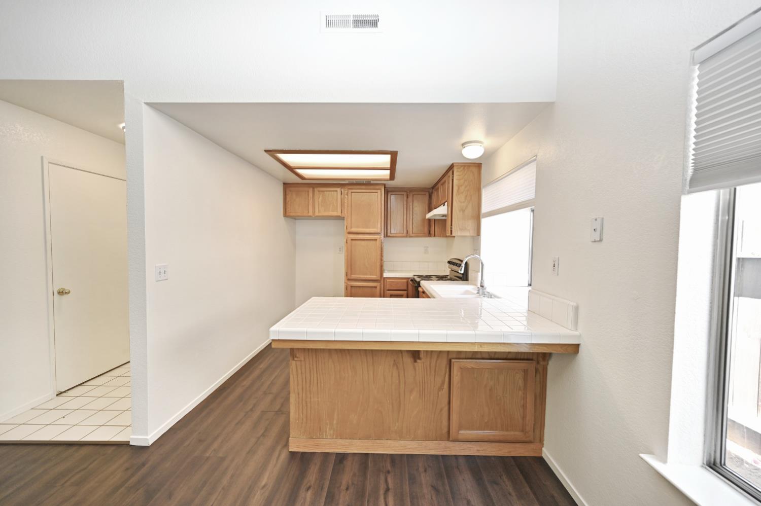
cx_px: 380
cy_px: 253
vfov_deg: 81.1
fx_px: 296
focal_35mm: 14
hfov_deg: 104.3
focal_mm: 14
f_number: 4
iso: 200
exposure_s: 1/60
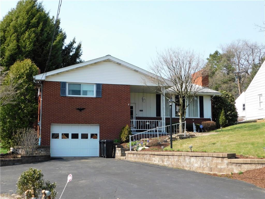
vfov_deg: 32.2
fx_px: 344
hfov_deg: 42.1
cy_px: 100
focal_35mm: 45
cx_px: 132
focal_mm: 8
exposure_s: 1/640
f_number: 3.7
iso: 125
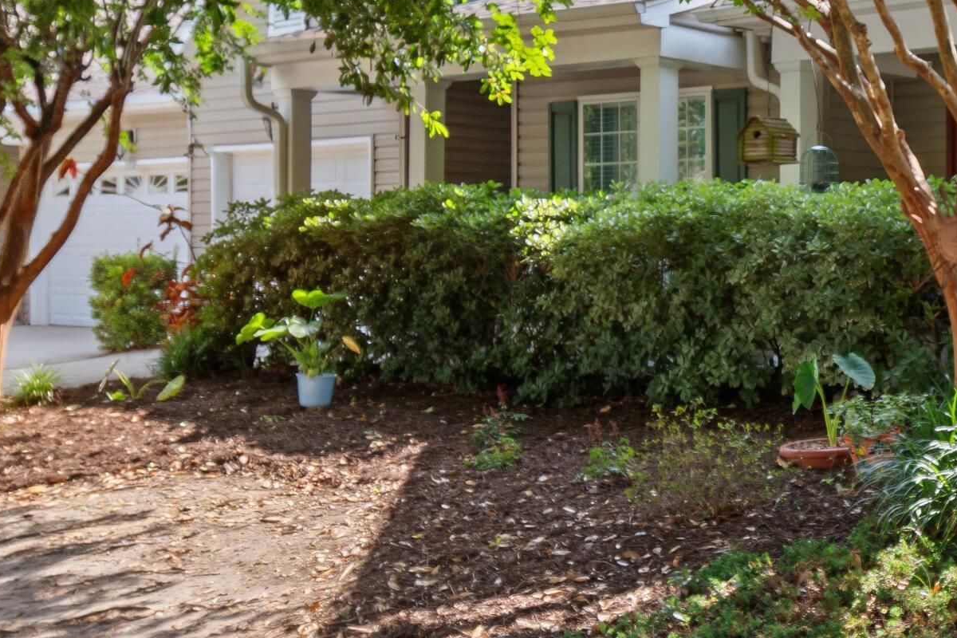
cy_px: 249
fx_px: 1462
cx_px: 1034
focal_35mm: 55
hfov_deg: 32.3
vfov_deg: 24.6
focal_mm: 15
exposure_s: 1/50
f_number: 5
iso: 100
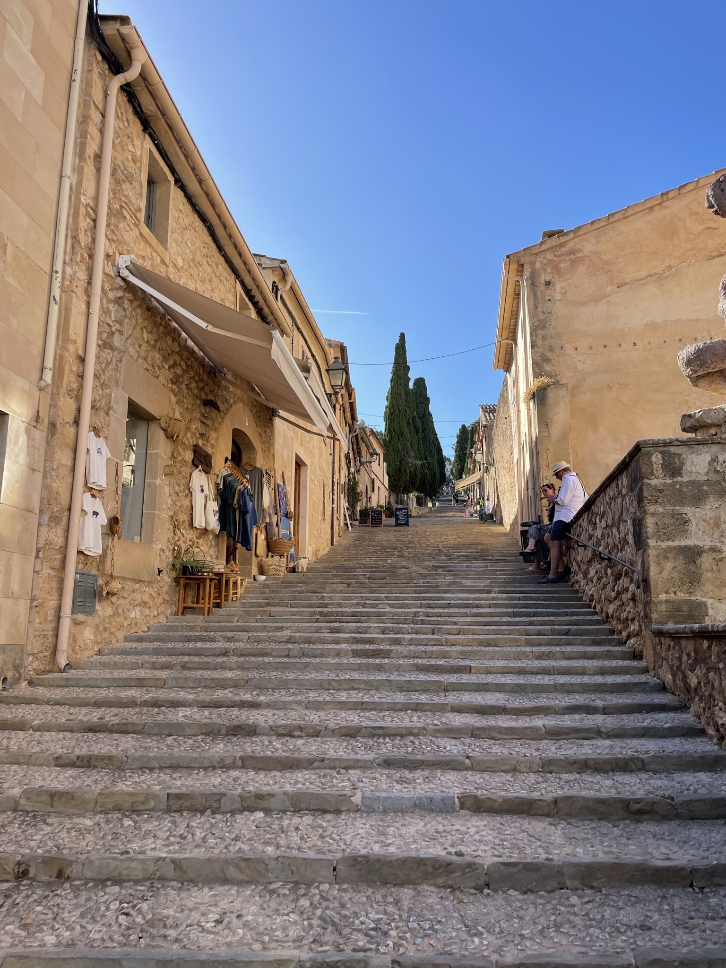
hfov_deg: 53.1
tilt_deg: +10.9
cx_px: 363
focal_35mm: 26
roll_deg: +0.1
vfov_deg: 67.3
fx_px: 727
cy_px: 484
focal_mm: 4.2
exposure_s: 1/2020
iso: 32
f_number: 1.6
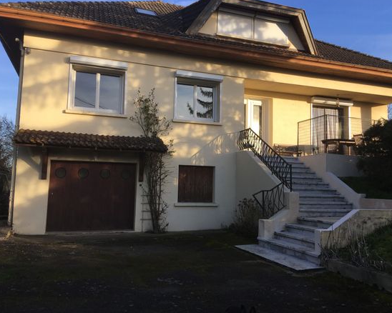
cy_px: 154
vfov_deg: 47.1
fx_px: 360
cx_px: 211
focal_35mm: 31
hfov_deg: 57.1
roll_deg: -0.7
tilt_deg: +6.0
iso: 25
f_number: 2.2
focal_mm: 4.15
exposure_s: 1/493
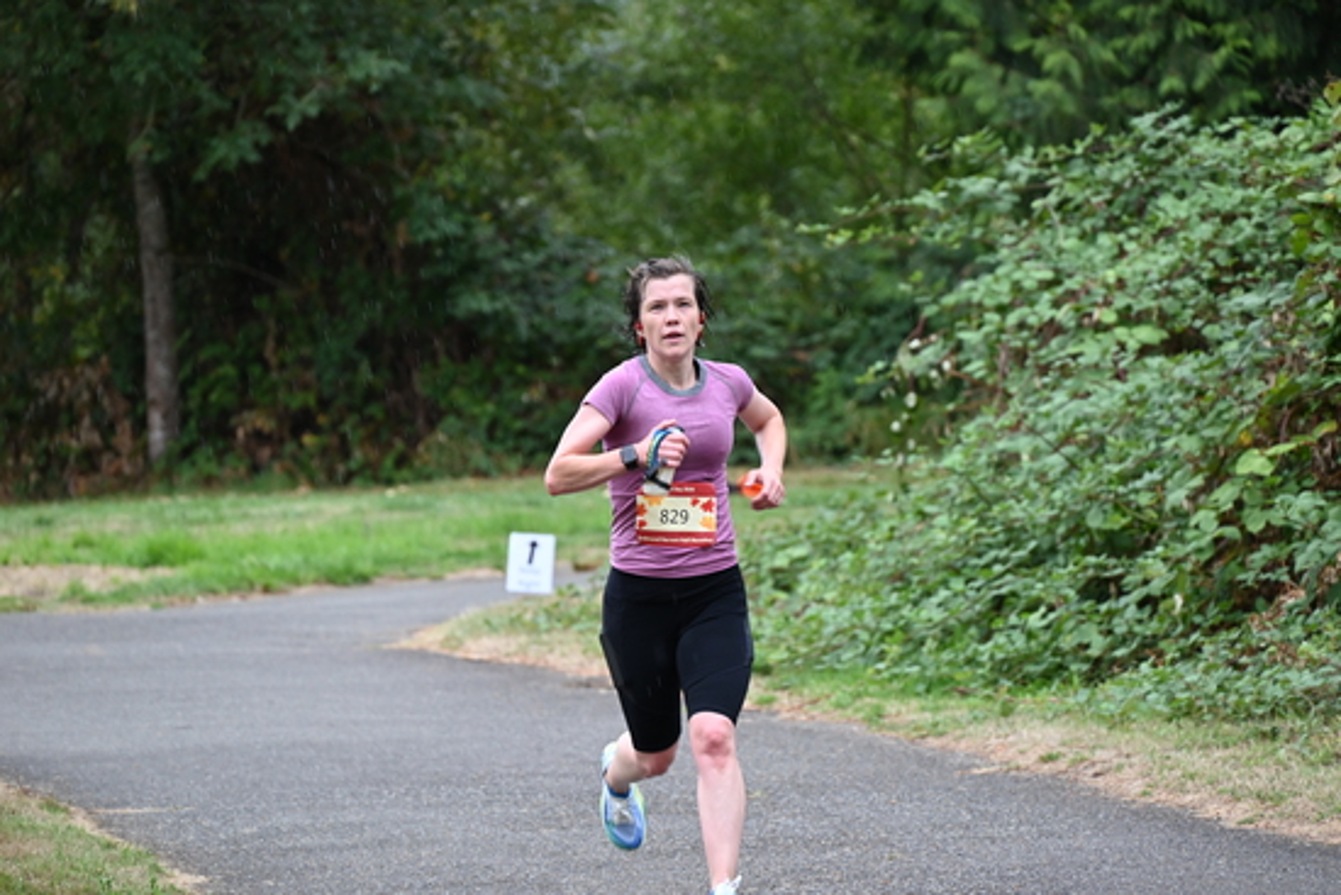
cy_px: 448
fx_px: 7452
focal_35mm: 200
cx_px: 670
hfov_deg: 10.3
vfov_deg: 6.9
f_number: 6.3
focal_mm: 200
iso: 1000
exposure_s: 1/250
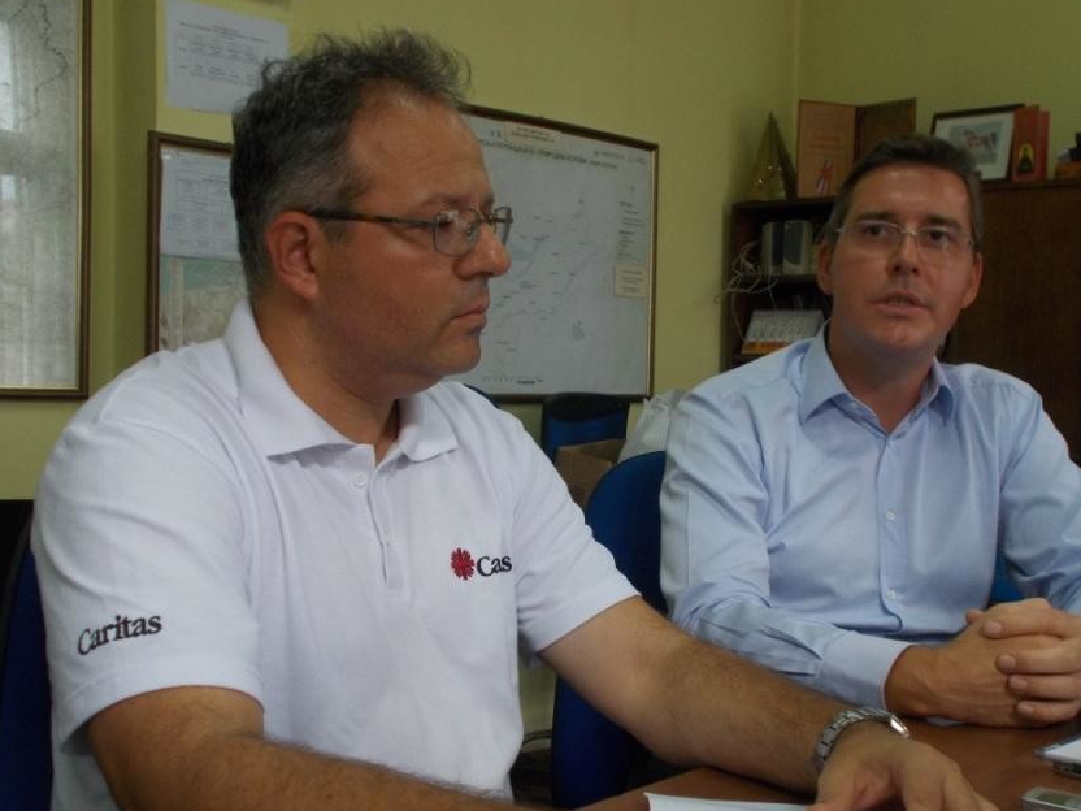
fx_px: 1499
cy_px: 482
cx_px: 595
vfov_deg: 30.2
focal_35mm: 48
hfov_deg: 39.6
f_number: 3.9
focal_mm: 6.9
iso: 200
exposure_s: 1/30
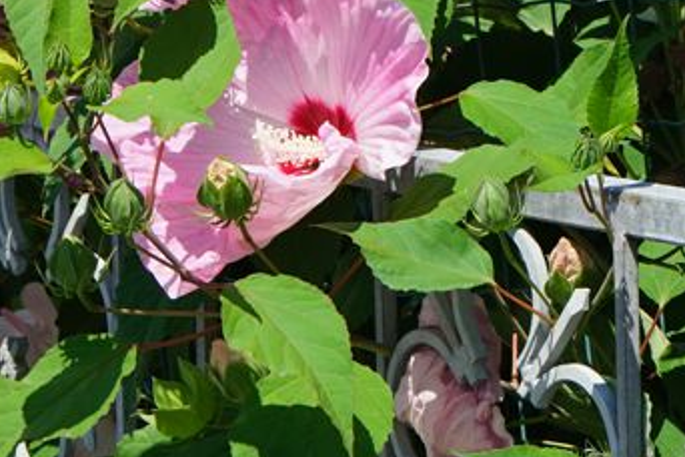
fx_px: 3900
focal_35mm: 205
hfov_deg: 9.9
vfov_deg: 6.6
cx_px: 763
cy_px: -212
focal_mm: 55
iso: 100
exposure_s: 1/125
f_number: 11
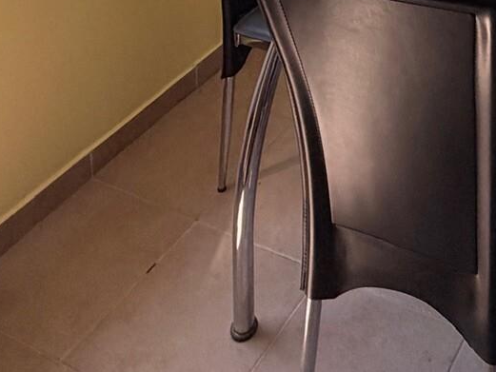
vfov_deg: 18.9
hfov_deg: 31.3
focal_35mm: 55
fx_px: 788
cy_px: -335
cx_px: 535
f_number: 2.2
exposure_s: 1/121
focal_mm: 2.22
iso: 64
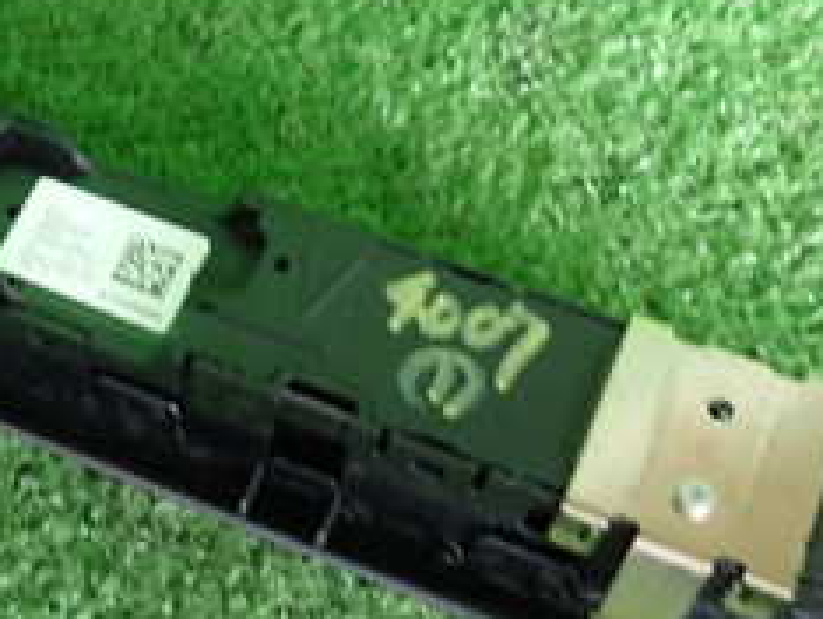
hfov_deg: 28.4
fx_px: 1523
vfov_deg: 23.0
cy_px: 320
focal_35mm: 64
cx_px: 7
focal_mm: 4.5
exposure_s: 1/50
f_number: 2
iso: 200
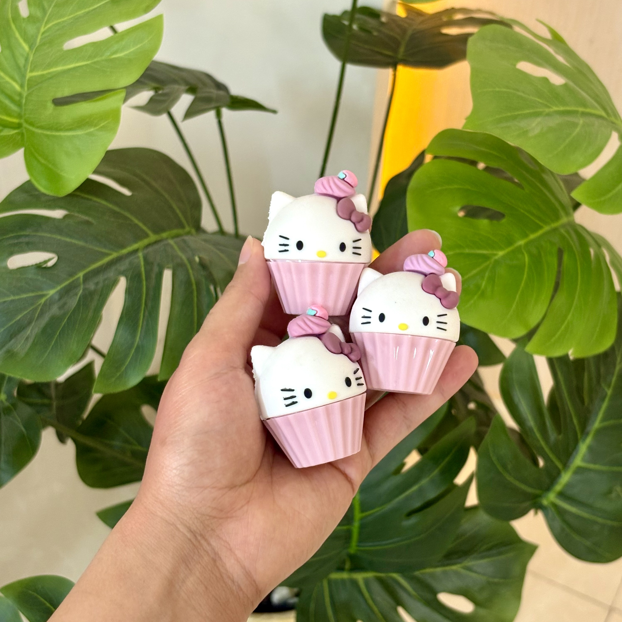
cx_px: 311
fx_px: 1260
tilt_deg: -45.7
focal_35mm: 62
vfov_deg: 27.7
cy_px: 281
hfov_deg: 27.7
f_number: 1.6
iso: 80
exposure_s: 1/50
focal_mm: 5.96
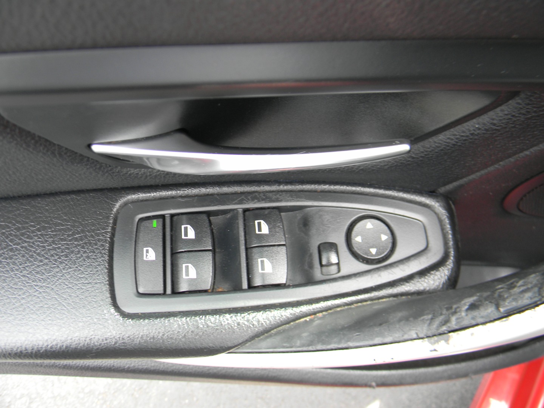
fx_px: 440
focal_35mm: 28
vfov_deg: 49.7
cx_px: 272
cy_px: 204
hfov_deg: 63.4
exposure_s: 1/31.7
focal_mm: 5
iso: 80
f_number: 3.5
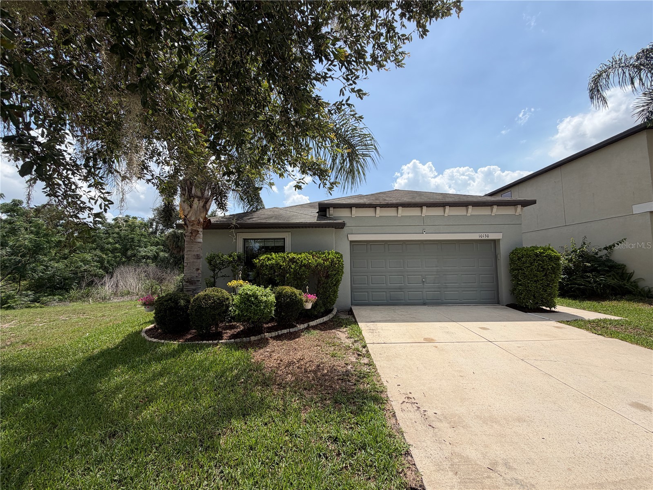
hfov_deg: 102.1
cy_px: 245
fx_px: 264
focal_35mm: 14
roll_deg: +1.2
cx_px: 326
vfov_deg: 85.7
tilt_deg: +4.7
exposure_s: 1/1145
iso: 20
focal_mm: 2.22
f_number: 2.2
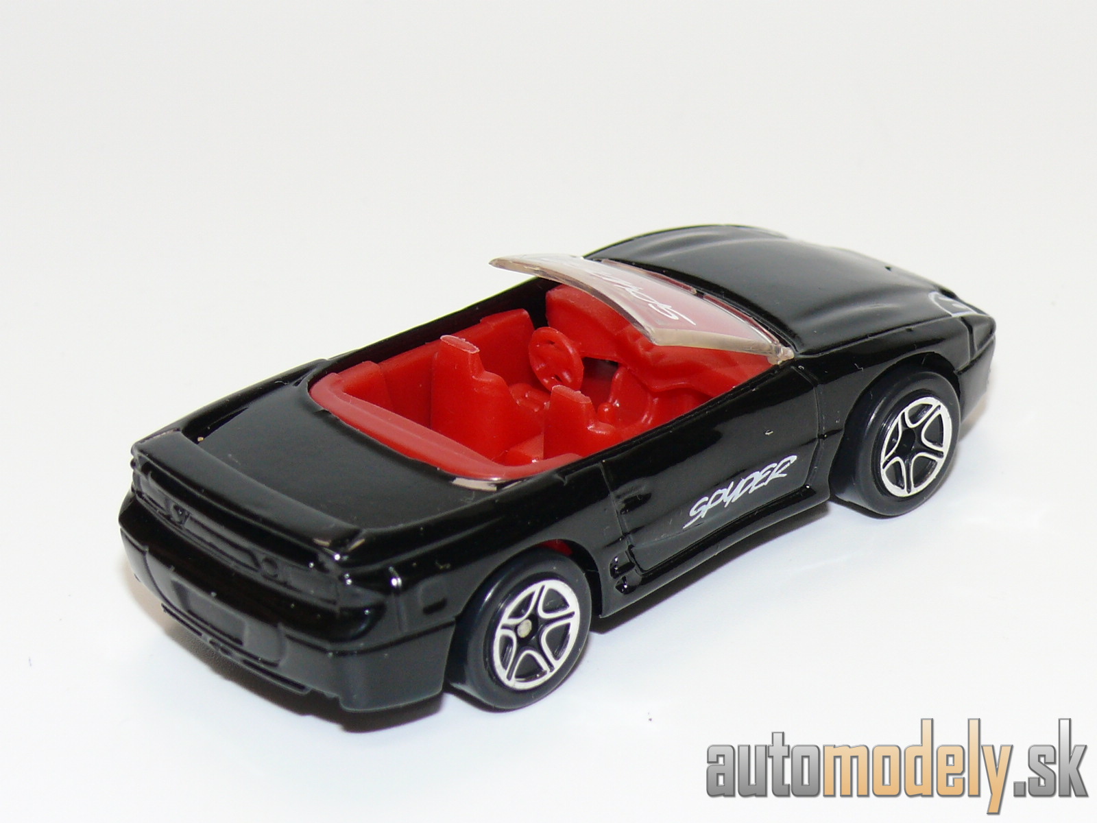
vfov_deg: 13.5
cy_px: 412
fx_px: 3486
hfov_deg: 17.9
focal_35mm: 110
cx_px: 548
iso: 100
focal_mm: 14
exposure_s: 1/30
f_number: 4
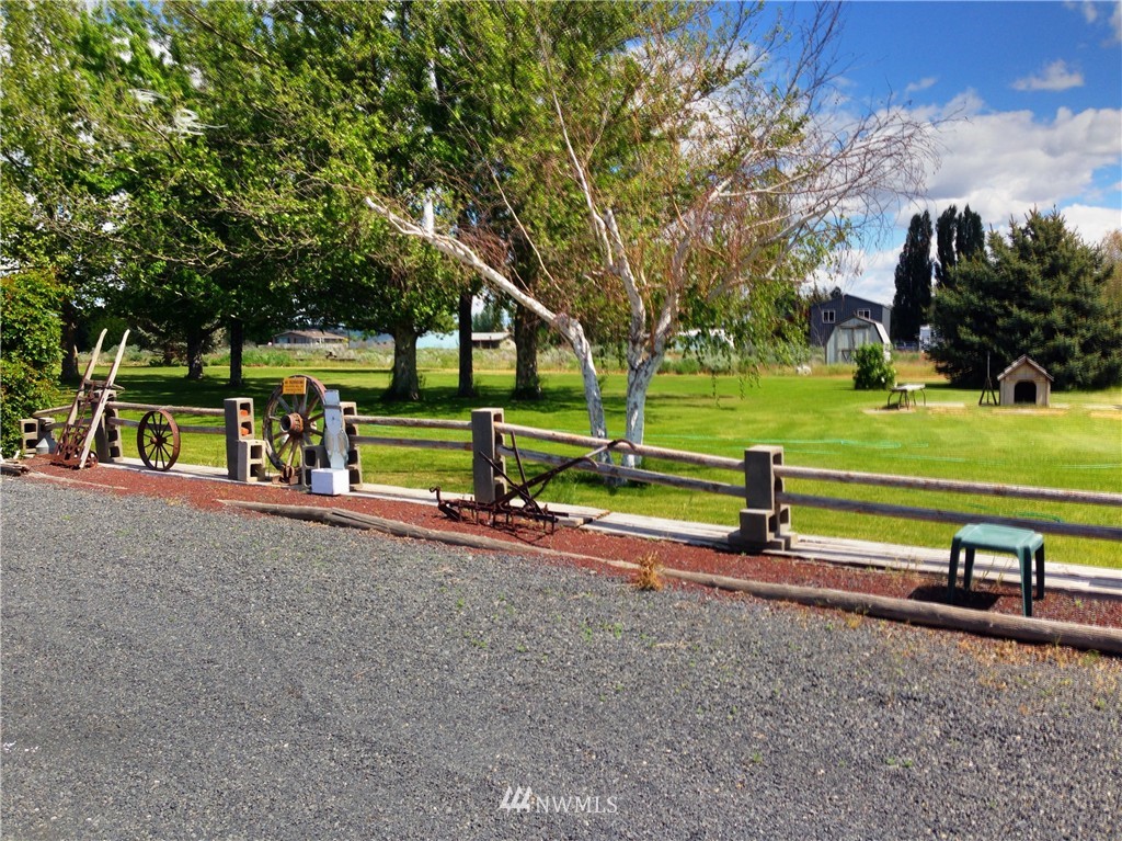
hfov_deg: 55.4
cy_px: 420
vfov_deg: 42.9
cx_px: 561
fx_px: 1069
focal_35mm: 33
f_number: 2.4
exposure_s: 1/4184
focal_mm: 4.12
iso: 50
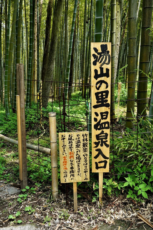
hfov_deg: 36.9
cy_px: 115
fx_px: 229
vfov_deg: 53.1
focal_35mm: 36
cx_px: 76
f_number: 8
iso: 100
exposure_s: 1/80
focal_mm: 24
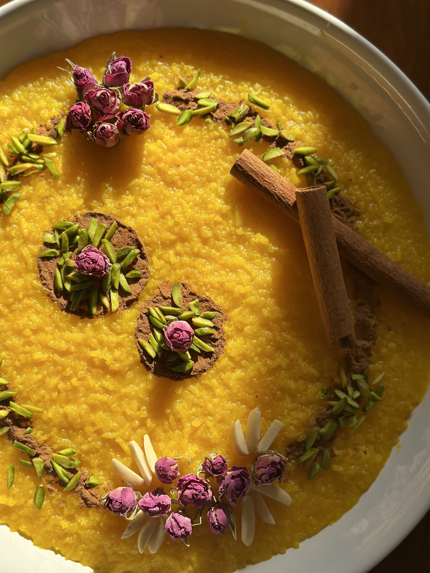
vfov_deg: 39.7
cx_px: 215
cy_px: 286
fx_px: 795
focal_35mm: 48
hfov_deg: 30.3
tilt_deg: -86.8
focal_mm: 6.86
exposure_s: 1/2469
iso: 80
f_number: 1.78
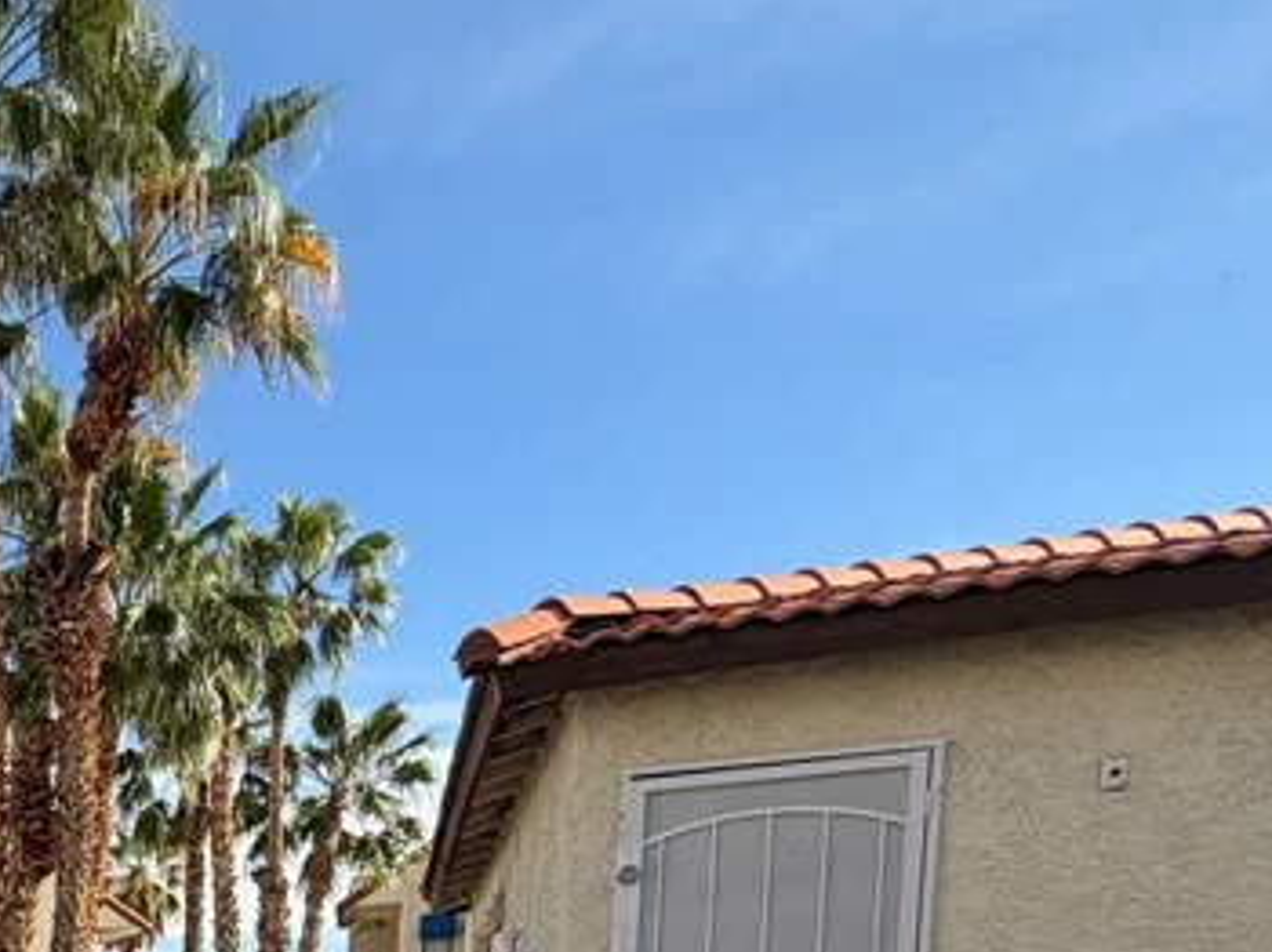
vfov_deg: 28.2
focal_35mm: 41
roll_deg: +3.5
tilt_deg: -3.8
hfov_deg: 32.4
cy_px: 1272
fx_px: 1506
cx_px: -440
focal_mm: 2.22
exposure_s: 1/770
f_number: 2.2
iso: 32
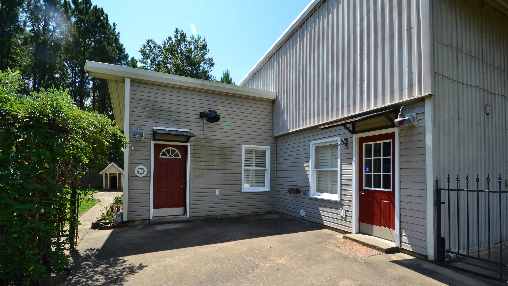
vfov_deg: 66.9
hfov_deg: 99.4
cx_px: 251
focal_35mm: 16
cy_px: 157
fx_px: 216
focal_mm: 10
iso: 400
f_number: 11
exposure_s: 1/500
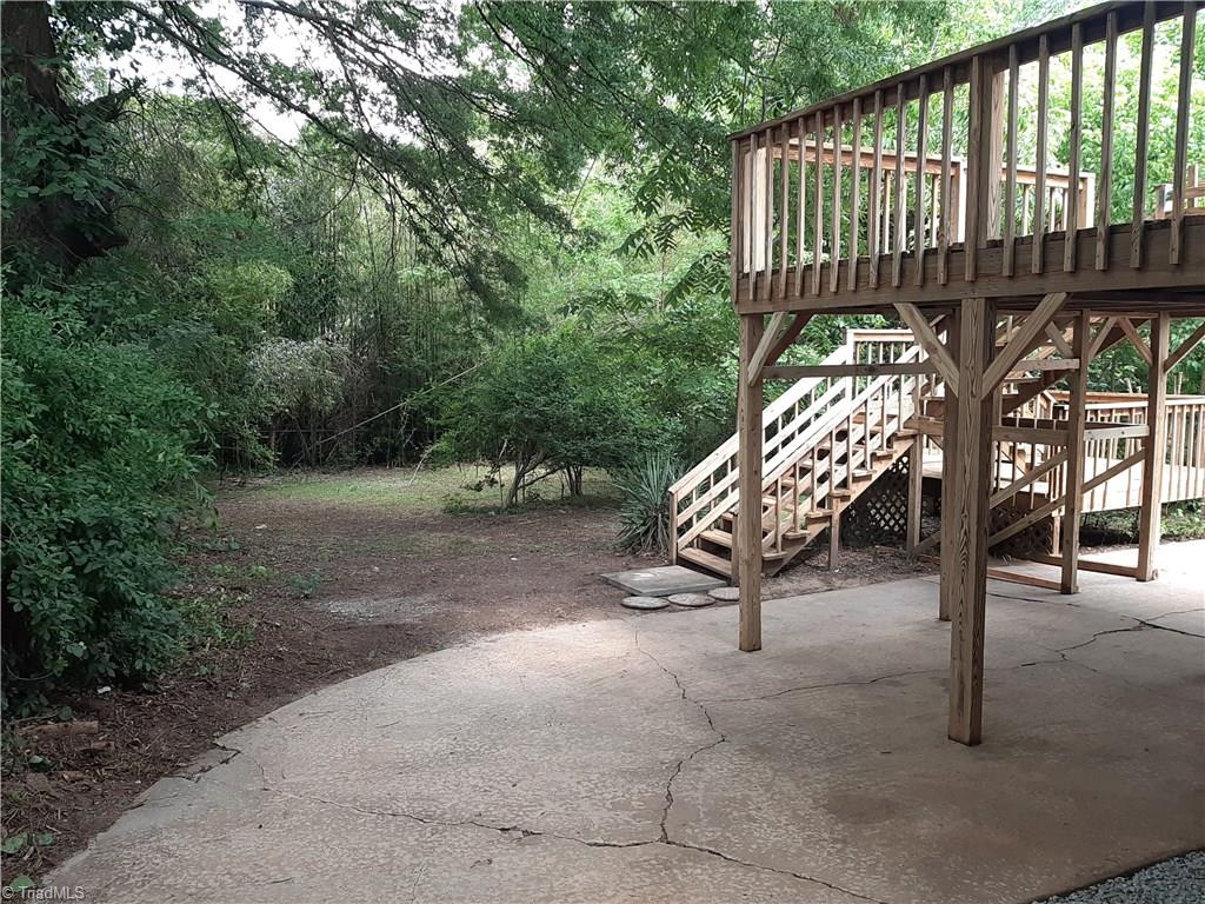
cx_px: 602
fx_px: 905
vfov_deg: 53.1
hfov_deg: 67.3
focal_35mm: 26
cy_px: 452
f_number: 1.7
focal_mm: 3.93
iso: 50
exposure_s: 1/100
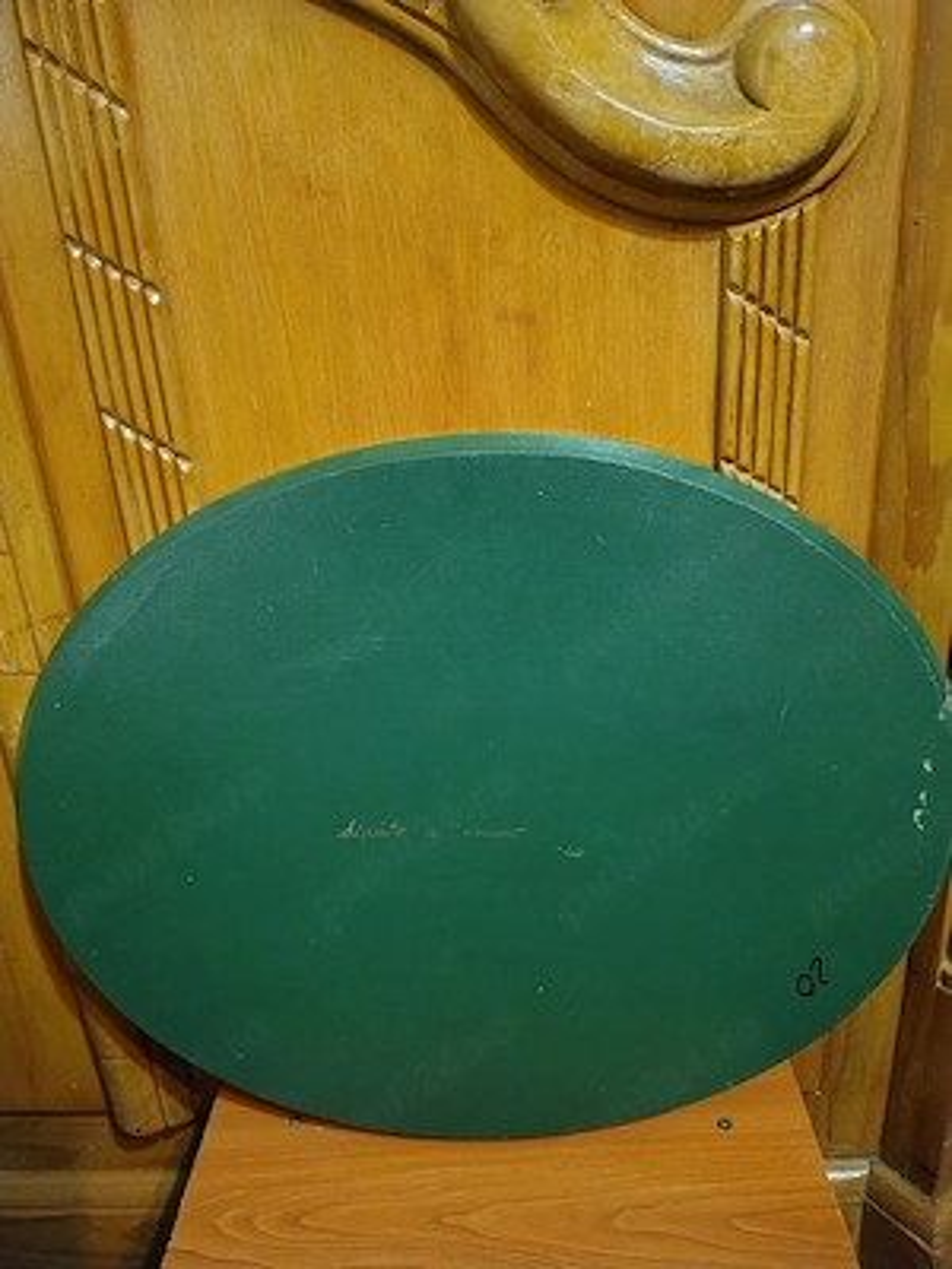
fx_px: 917
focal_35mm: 25
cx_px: 476
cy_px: 634
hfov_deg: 54.9
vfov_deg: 69.4
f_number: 1.7
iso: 6784
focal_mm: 4.71
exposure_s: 1/33.4
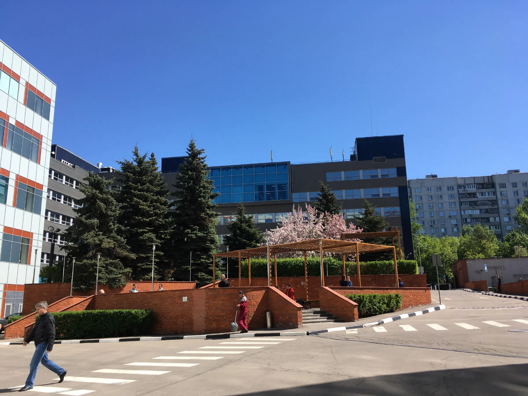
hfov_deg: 61.7
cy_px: 198
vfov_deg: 48.2
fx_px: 442
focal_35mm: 29
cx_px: 264
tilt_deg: +12.9
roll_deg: +2.3
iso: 25
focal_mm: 4.15
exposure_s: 1/1054
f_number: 2.2
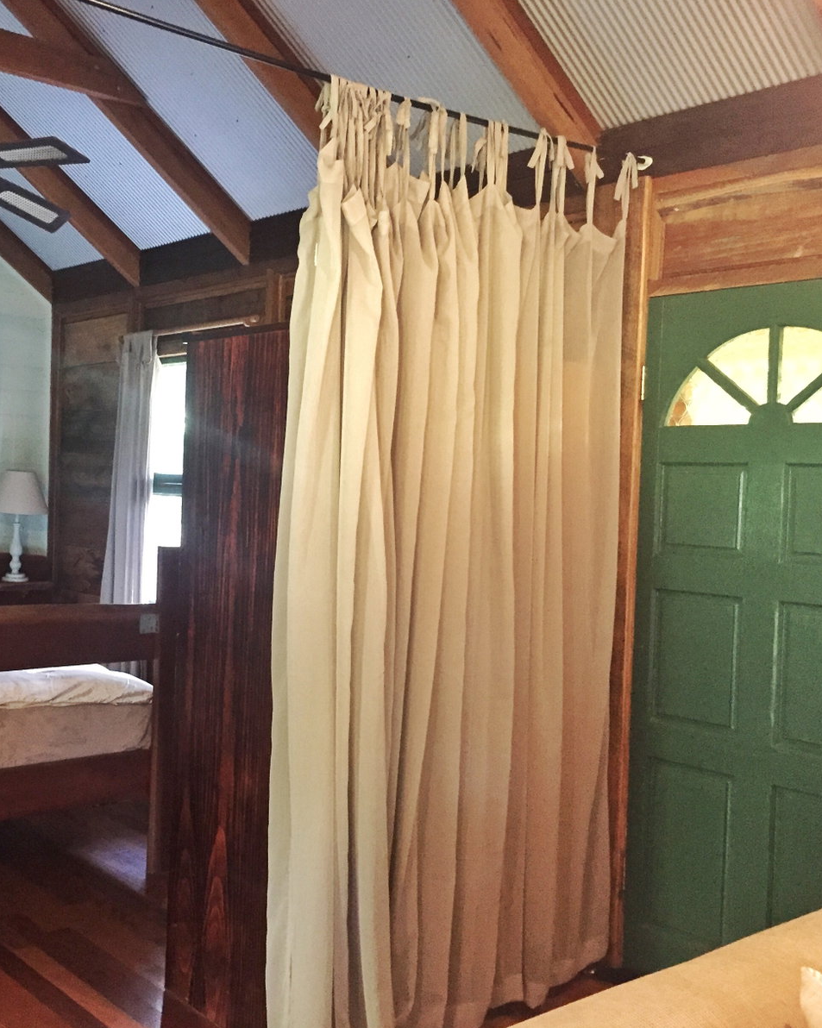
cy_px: 515
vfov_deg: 47.9
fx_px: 1156
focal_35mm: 38
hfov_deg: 38.3
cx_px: 217
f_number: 2.2
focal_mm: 4.15
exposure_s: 1/17
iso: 400
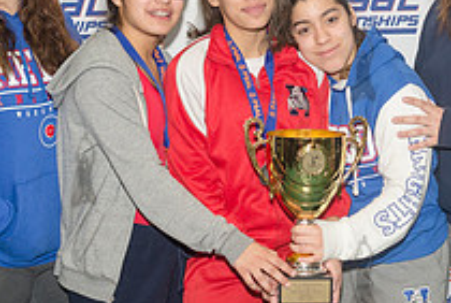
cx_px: 341
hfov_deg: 19.1
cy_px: 102
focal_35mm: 106
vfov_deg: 13.0
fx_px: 1331
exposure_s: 1/250
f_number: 5
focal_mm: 35
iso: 1600
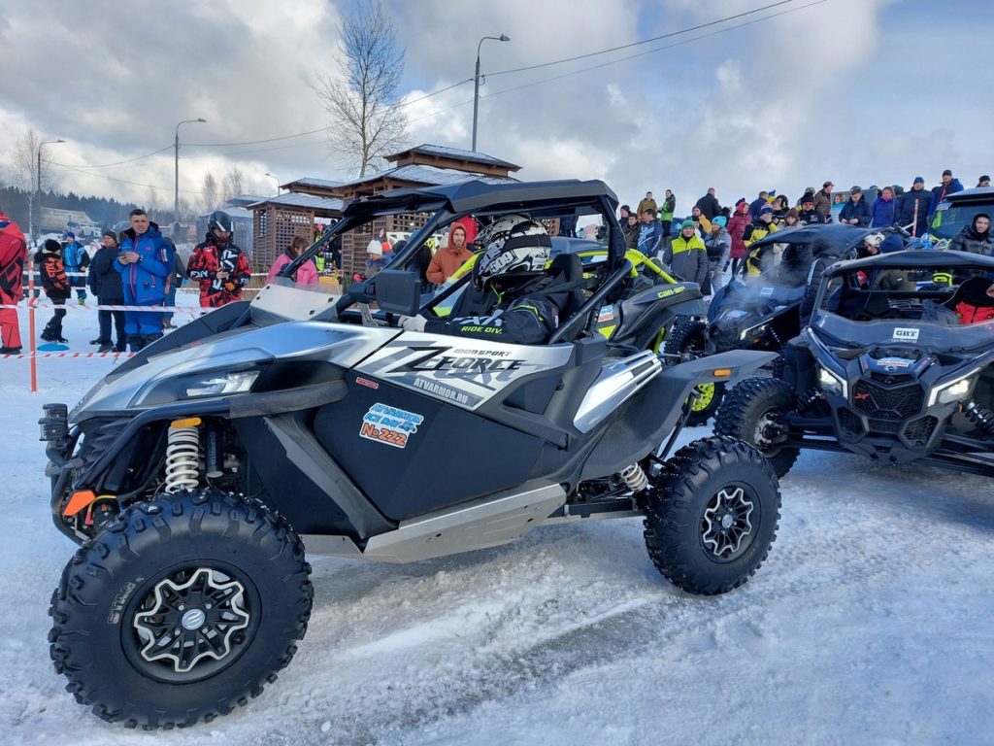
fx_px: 689
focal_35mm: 24
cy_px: 373
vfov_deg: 56.8
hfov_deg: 71.6
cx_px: 497
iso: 25
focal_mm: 5.23
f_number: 1.8
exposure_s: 1/510
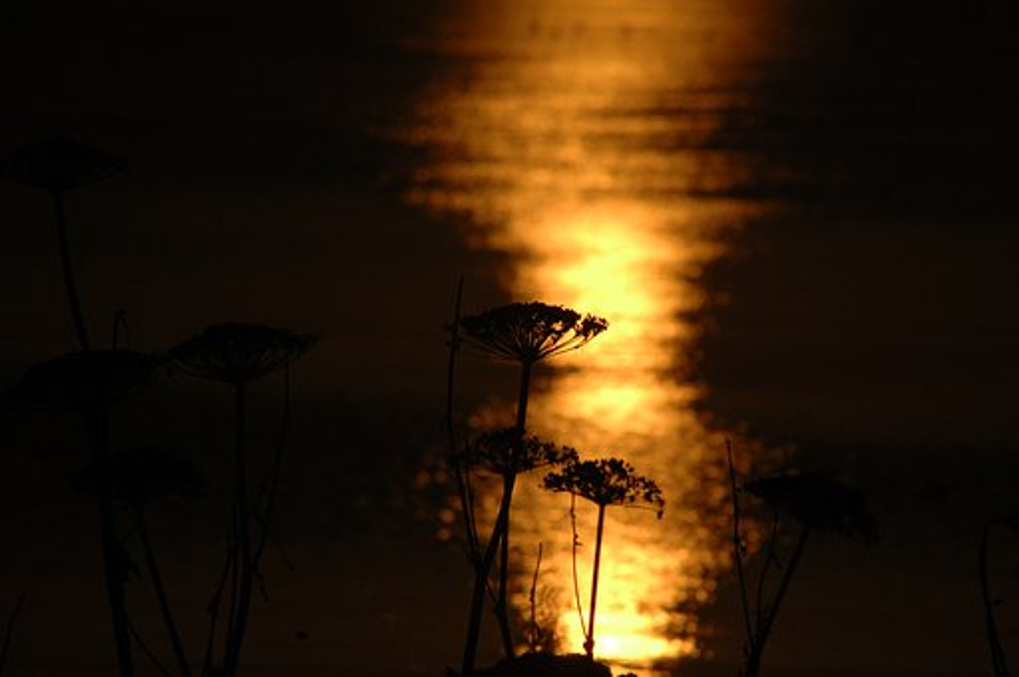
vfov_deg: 3.0
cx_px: 510
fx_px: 12721
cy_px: 338
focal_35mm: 450
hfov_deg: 4.6
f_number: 14
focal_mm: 300
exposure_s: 1/8000
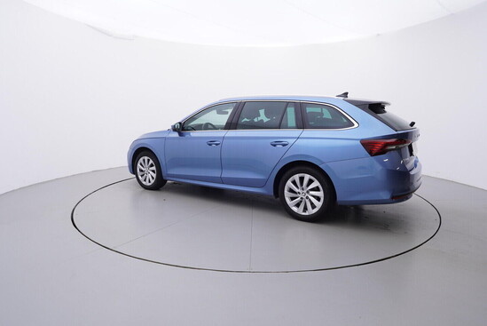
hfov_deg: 77.3
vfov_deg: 56.2
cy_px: 163
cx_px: 244
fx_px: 305
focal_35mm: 22
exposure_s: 1/80
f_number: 5
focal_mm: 15
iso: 200
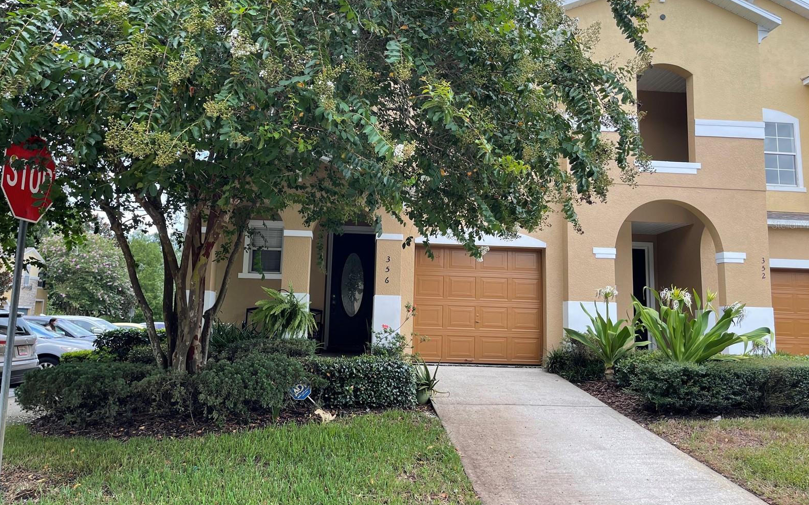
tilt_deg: +7.3
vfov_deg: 44.5
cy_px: 224
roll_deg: -1.8
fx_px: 617
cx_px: 409
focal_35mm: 28
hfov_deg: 66.5
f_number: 1.6
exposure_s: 1/496
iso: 32
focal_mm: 5.1
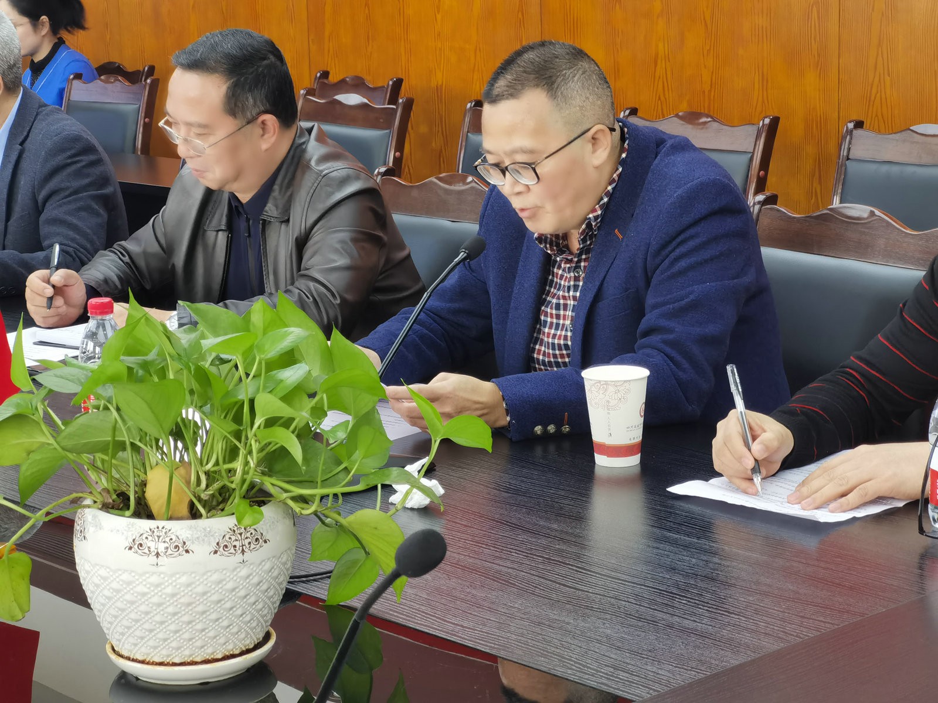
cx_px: 469
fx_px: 2195
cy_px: 352
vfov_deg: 18.2
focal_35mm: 81
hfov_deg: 24.1
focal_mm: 7.48
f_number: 2.4
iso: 125
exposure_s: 1/50
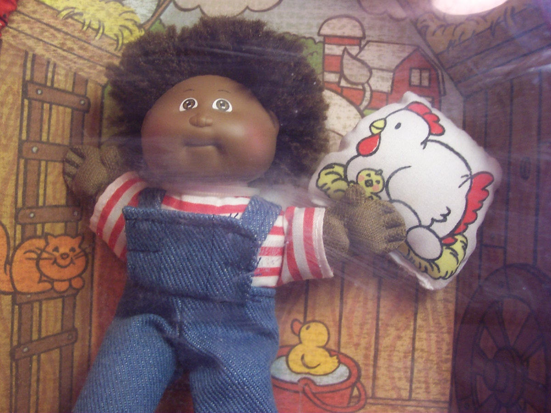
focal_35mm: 37
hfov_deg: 50.1
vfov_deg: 38.7
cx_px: 276
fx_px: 589
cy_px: 206
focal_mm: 5.6
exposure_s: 1/30
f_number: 2.8
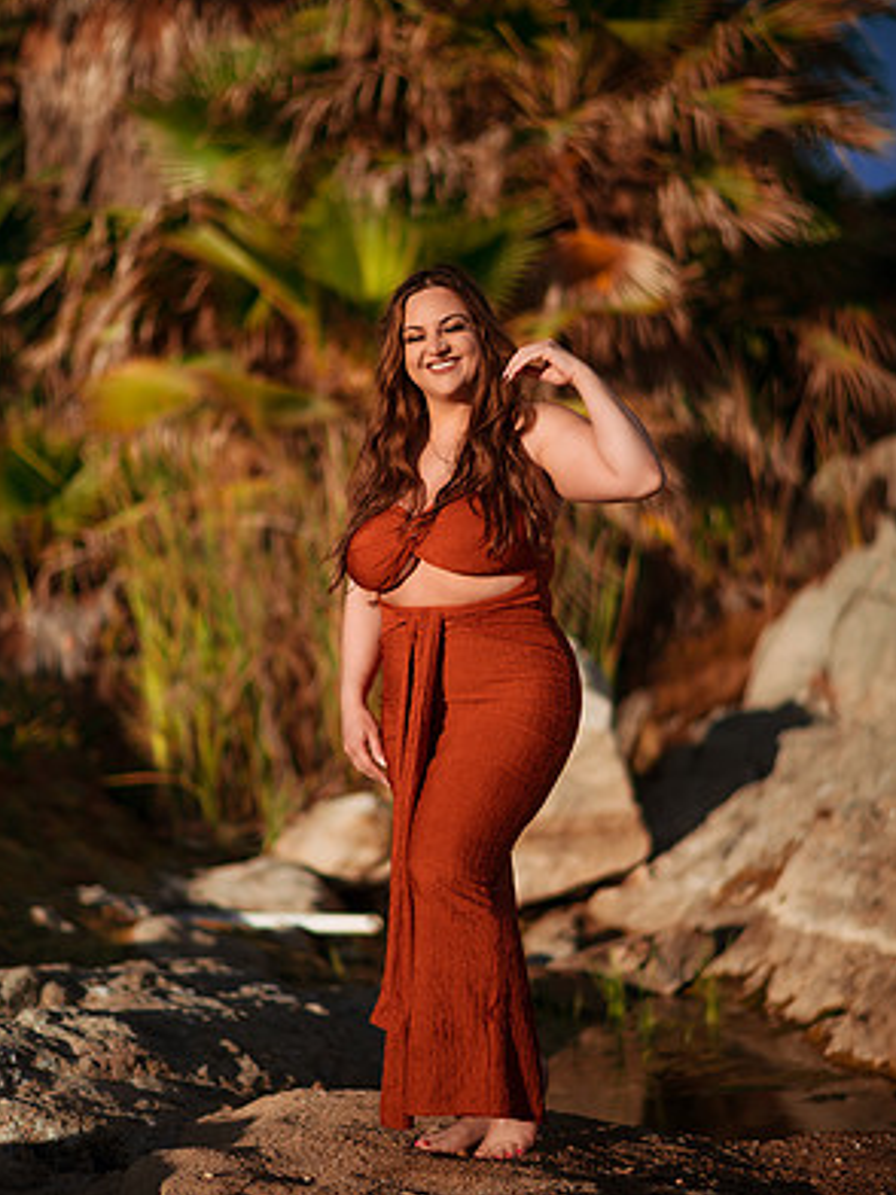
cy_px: 591
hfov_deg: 22.9
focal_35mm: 64
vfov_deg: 30.3
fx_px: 2209
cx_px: 445
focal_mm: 58
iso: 100
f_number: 1.4
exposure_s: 1/8000
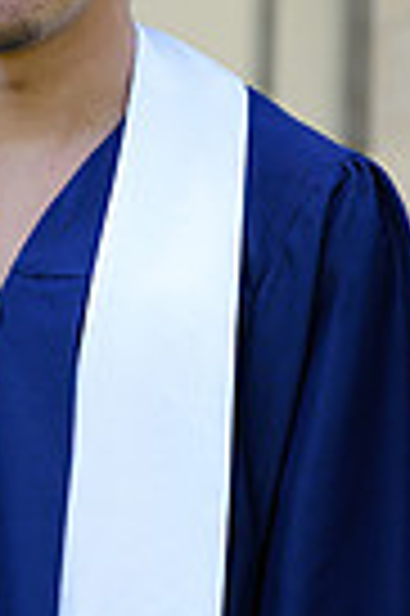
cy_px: 423
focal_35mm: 280
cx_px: -216
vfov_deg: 7.4
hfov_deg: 4.9
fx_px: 4795
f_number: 5
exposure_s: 1/125
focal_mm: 85
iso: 100
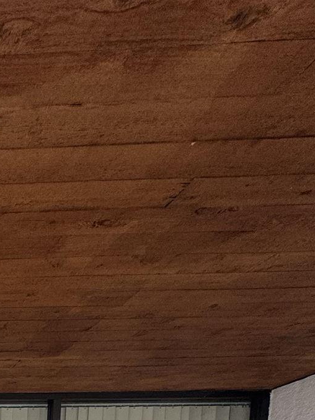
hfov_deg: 23.0
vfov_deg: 28.3
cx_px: -193
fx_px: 570
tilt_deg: -6.5
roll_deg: +0.1
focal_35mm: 47
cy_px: 613
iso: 64
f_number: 2.2
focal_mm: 2.22
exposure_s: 1/99
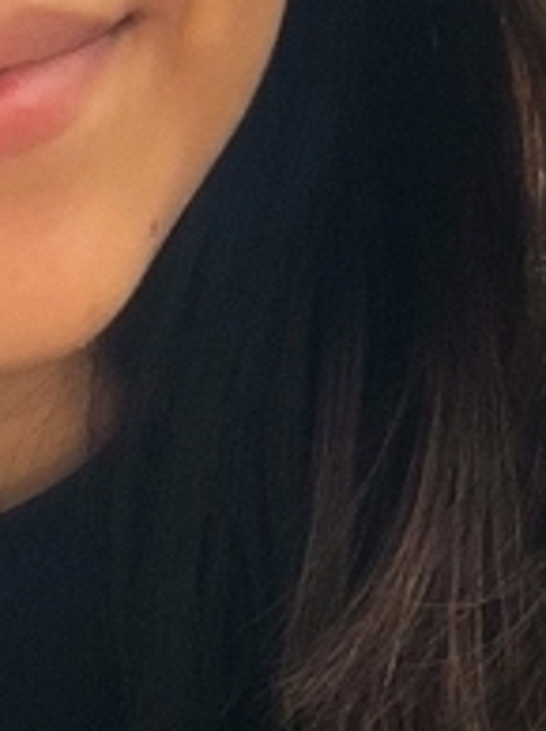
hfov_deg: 11.1
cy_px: 388
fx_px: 2782
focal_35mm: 132
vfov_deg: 15.0
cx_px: 26
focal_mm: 2.87
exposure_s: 1/100
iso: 64
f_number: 2.2
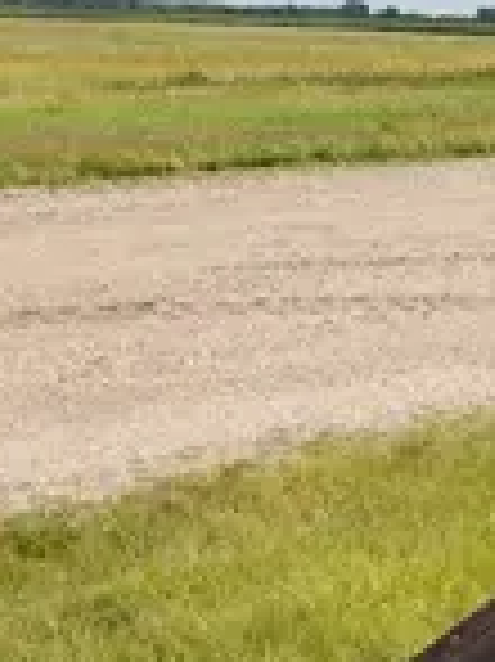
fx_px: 1909
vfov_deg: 19.5
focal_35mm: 100
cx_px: 1287
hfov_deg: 11.5
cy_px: 477
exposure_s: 1/1321
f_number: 1.8
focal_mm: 5.4
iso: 20
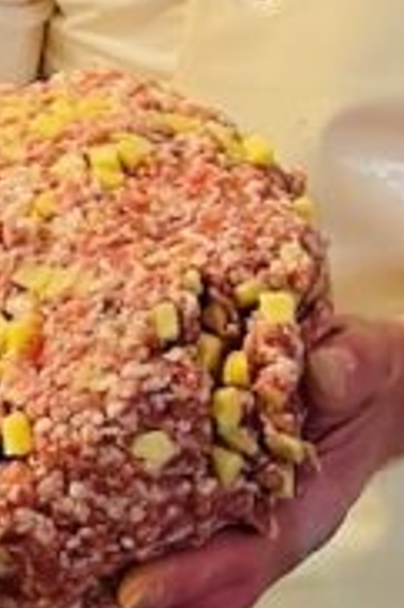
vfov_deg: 13.3
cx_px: 307
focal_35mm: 152
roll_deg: -5.8
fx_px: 2563
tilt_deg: -10.9
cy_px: -37
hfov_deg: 9.0
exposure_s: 1/50
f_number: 1.6
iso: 80
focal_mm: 5.1
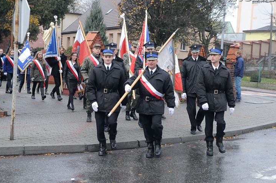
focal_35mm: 62
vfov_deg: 22.0
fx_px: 472
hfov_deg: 32.6
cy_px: 92
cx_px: 151
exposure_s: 1/250
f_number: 8
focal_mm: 35
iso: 1600
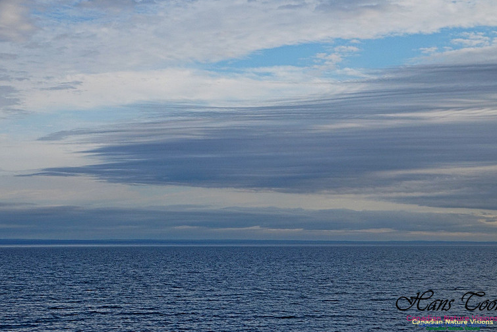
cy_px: 163
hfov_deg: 23.2
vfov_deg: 15.6
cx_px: 252
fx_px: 1209
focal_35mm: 88
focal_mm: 55
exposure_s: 1/1000
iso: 800
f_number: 11
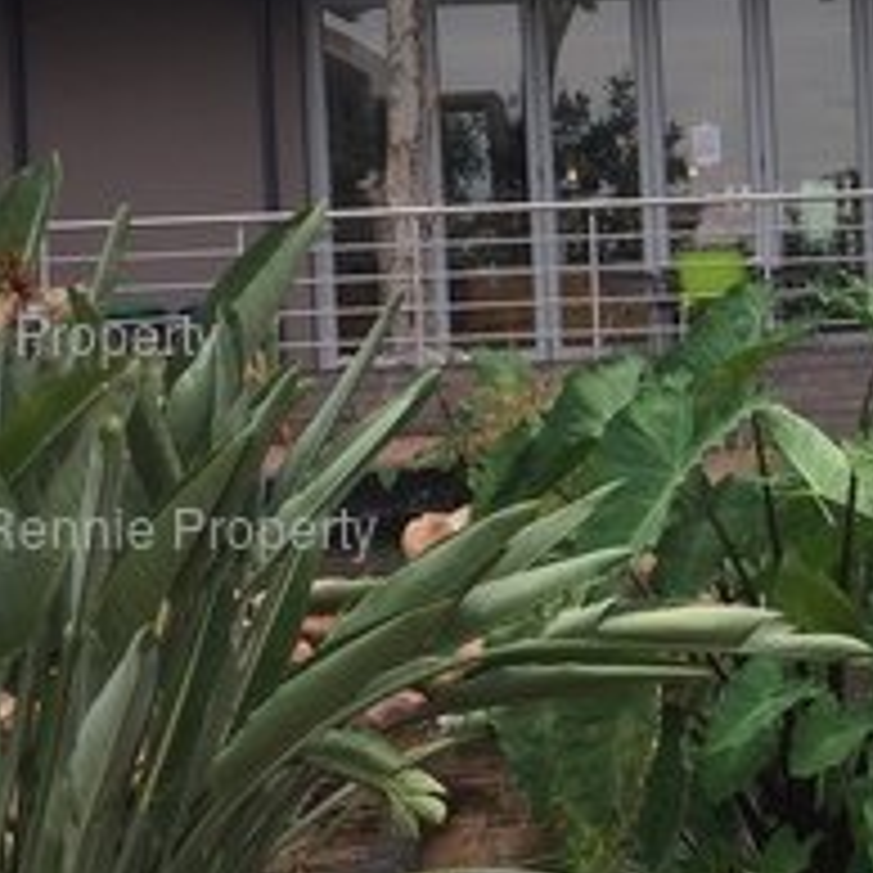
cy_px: 304
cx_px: 900
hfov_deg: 24.7
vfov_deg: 26.0
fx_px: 1883
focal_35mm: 66
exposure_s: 1/384
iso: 32
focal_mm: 4.15
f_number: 2.2
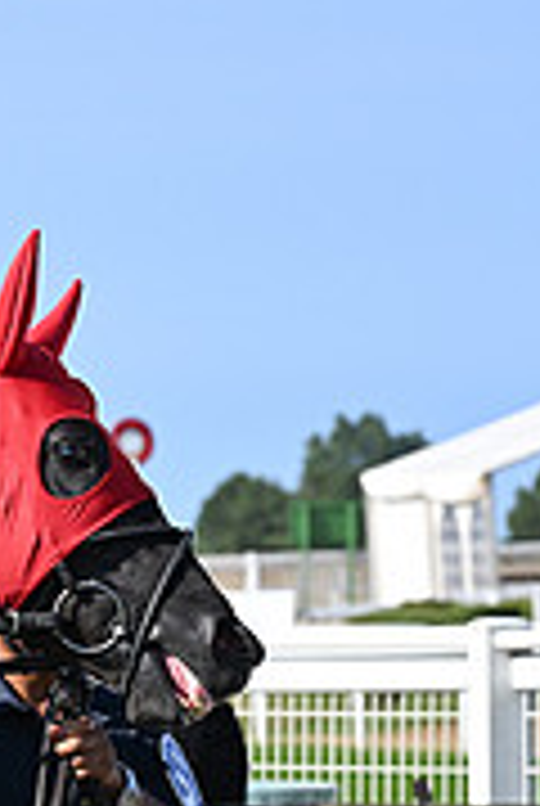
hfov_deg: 3.5
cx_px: -630
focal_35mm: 388
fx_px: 8696
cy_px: 398
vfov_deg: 5.3
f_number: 6.3
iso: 500
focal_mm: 120
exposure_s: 1/2000
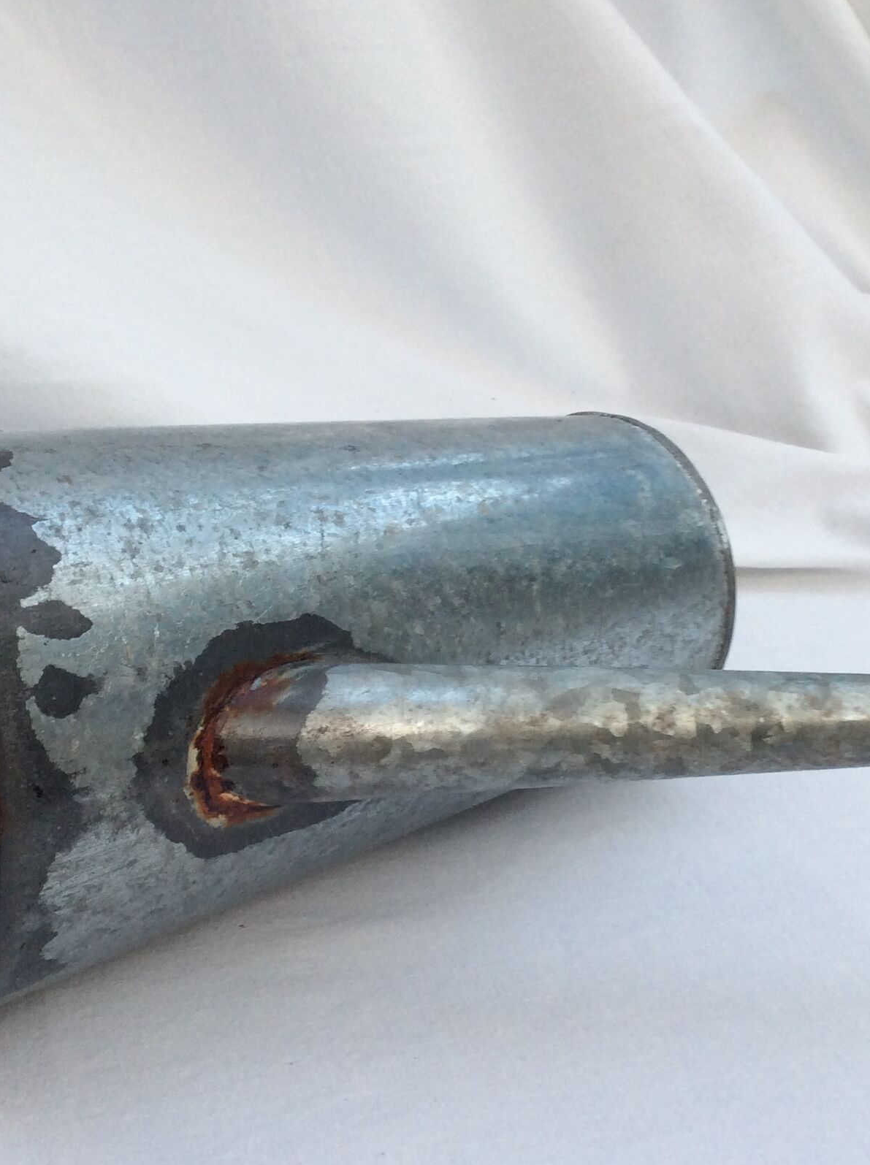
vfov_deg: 36.9
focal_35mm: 52
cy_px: 606
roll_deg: -0.6
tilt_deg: -27.3
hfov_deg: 27.9
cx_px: 389
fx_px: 1747
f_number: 2.4
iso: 40
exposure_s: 1/100
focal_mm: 3.3
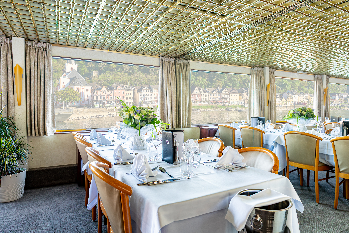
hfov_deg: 81.2
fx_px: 204
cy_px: 116
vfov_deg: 59.5
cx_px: 174
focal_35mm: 21
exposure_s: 1/40
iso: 320
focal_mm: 14
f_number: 3.5
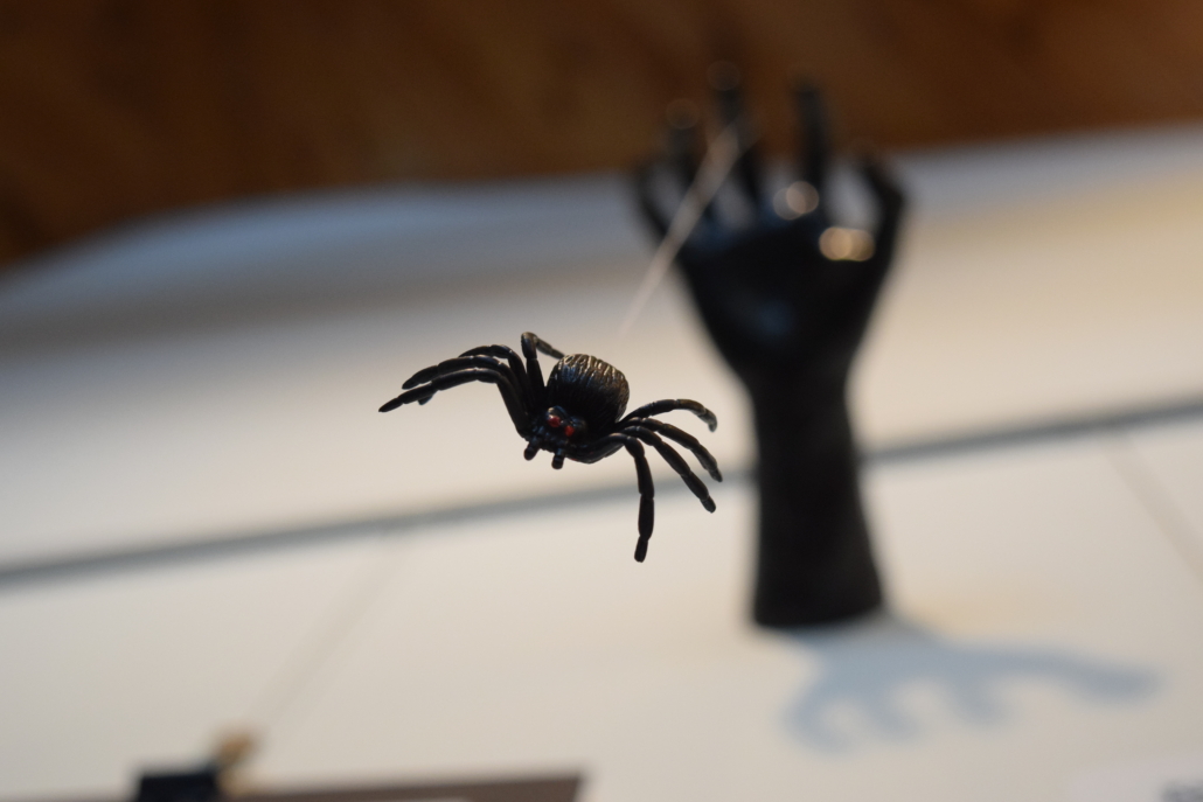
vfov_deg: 21.6
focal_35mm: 63
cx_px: 602
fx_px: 2105
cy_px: 401
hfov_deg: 31.9
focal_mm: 42
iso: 2000
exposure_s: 1/125
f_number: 5
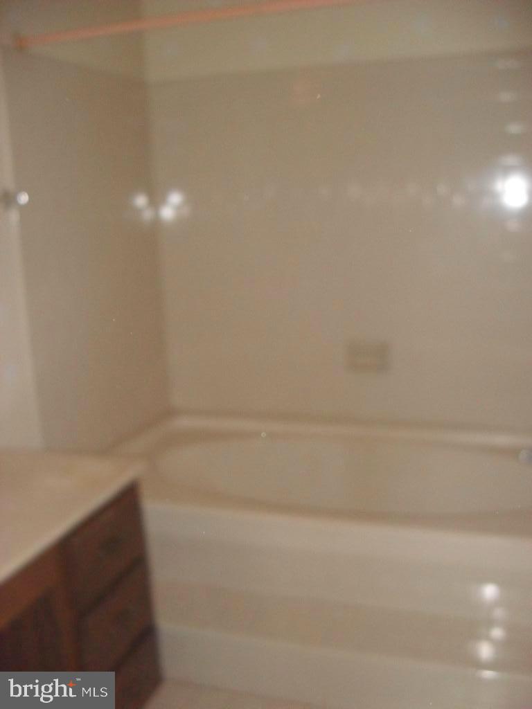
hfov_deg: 40.7
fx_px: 717
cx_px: 266
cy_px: 354
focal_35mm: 35
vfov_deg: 52.6
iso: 400
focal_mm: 6.2
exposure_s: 1/45
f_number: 8.9
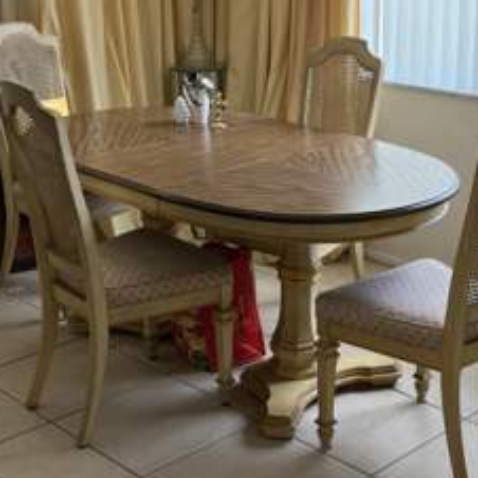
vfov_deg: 26.2
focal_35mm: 65
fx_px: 1015
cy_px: 135
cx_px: 307
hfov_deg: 26.4
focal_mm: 5.7
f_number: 1.5
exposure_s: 1/120
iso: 50
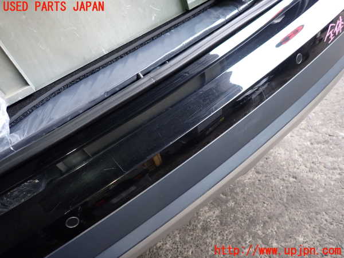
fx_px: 248
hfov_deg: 69.4
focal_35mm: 25
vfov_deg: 54.9
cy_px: 129
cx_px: 172
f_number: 2
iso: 200
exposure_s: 1/30
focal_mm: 4.5
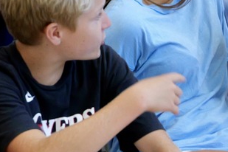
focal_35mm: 431
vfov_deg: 3.2
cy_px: 52
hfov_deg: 4.7
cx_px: 362
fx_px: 2729
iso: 6400
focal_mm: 130
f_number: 5.6
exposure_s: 1/160
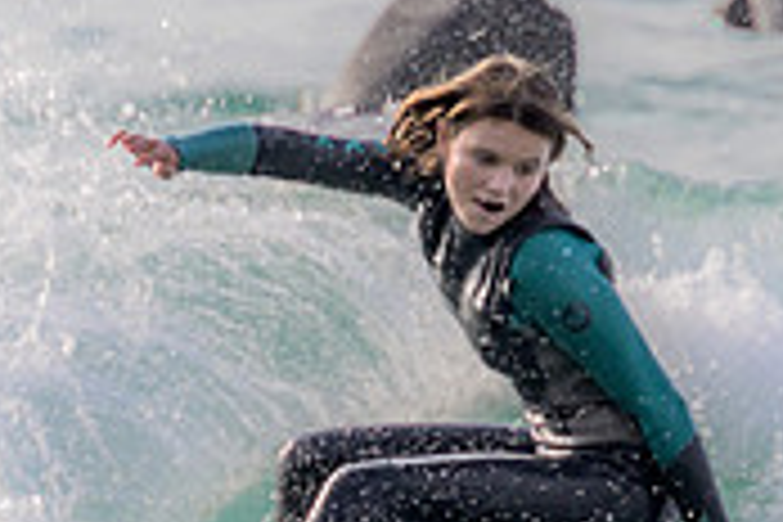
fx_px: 72444
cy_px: 599
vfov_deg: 0.4
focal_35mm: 3331
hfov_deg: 0.6
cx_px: 232
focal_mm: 800
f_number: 11
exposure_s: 1/400
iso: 360
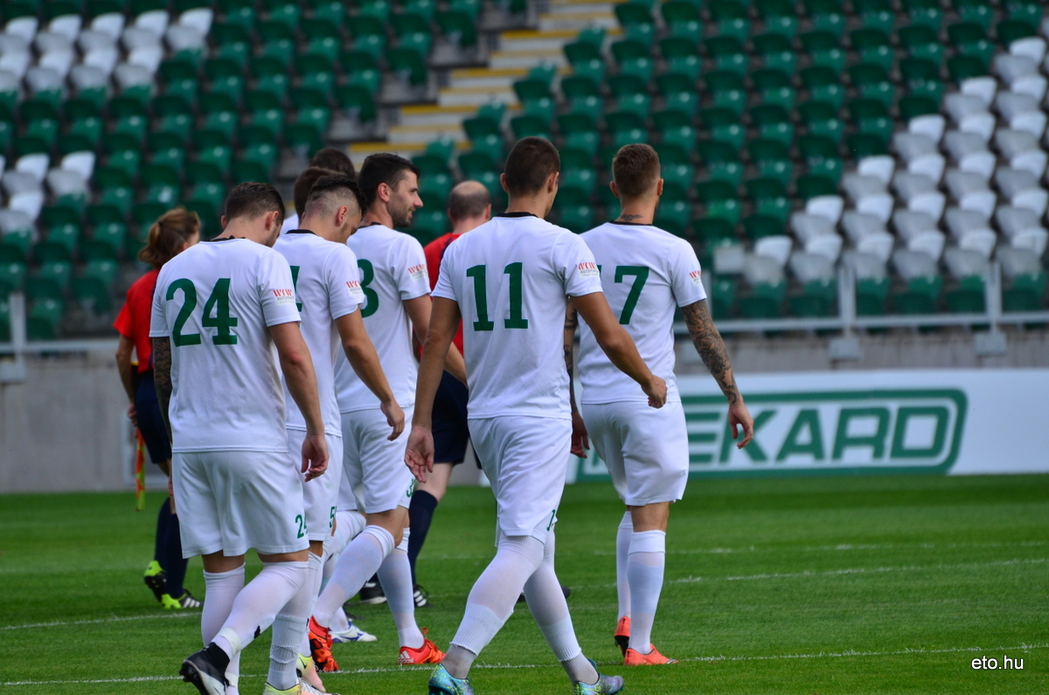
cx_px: 524
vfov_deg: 3.4
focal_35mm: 405
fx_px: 11778
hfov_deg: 5.1
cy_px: 348
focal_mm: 270
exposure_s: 1/800
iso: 400
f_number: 5.6
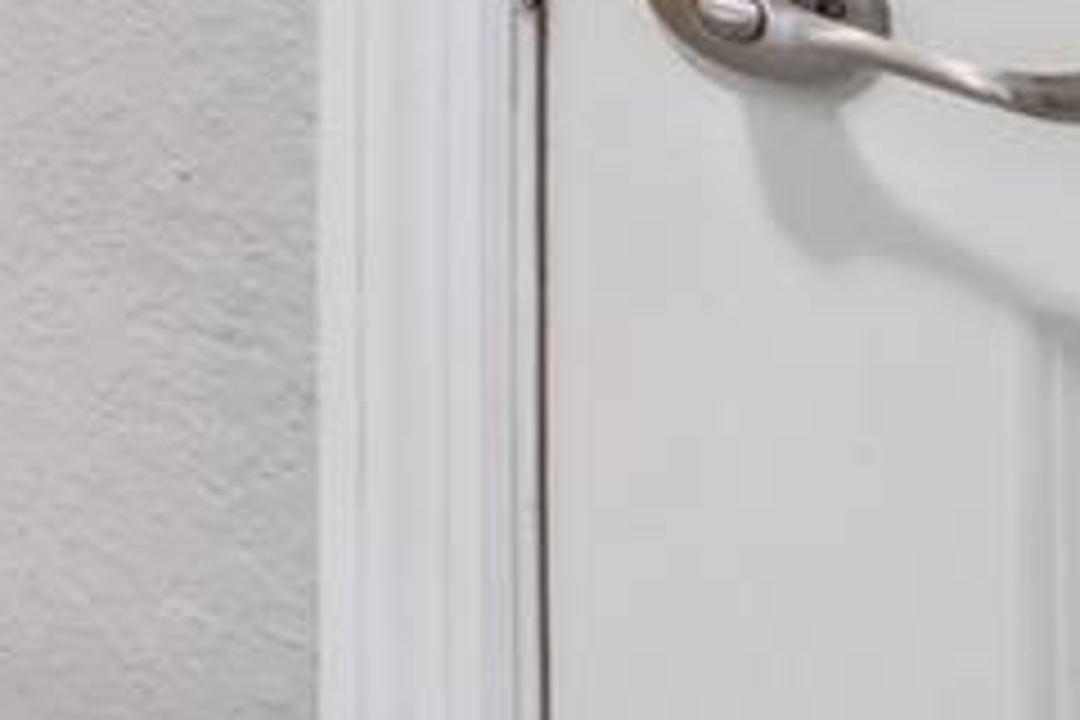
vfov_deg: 11.3
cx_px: -1962
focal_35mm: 100
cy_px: -1017
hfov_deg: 12.2
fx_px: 3000
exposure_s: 1/5
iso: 400
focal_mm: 10
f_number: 8
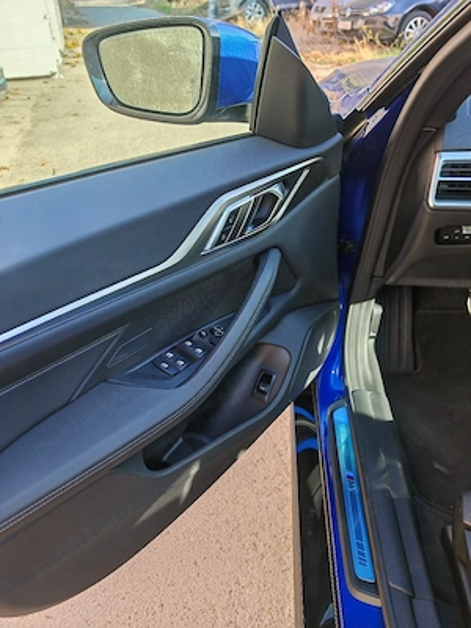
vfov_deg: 65.3
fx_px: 490
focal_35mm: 27
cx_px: 236
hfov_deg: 51.4
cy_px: 314
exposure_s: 1/100
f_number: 2
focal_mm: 6.83
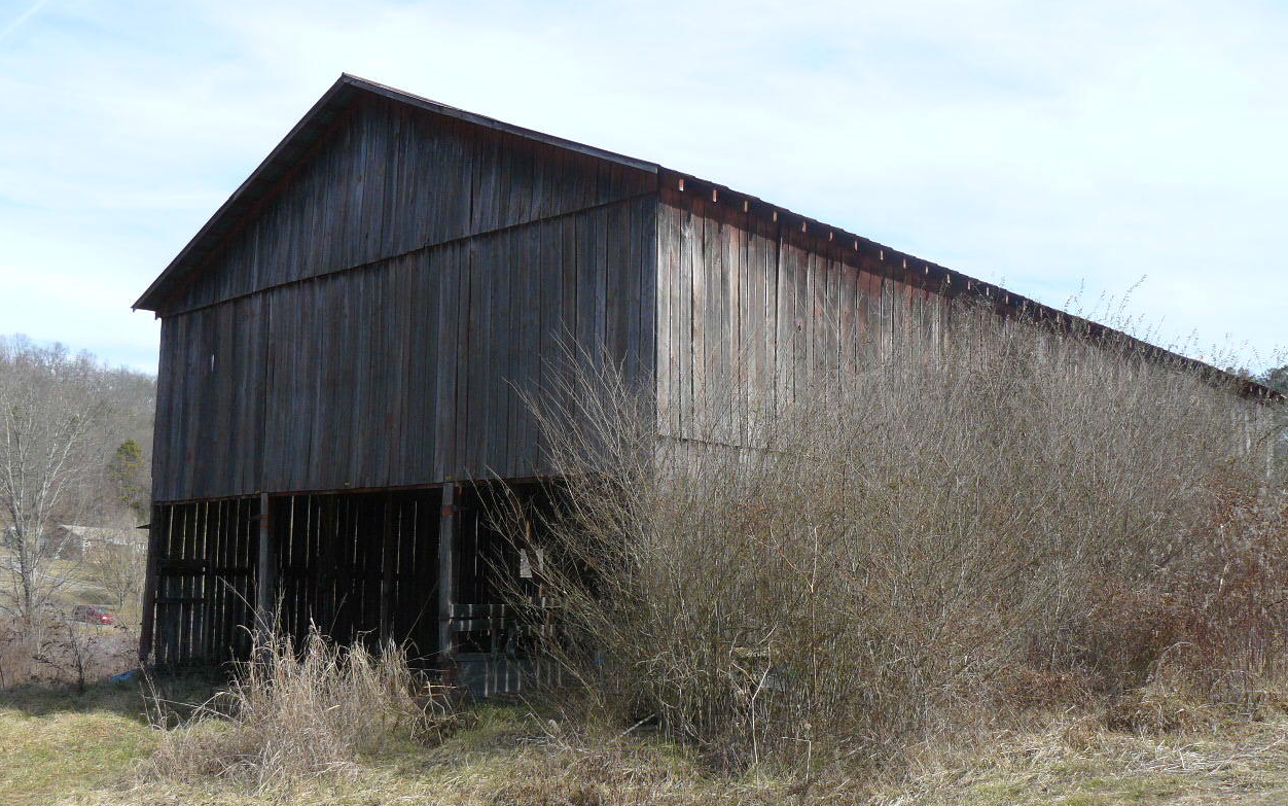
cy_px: 480
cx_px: 655
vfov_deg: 32.7
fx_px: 1369
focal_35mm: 39
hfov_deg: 50.4
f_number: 3.6
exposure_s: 1/640
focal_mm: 6
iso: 100
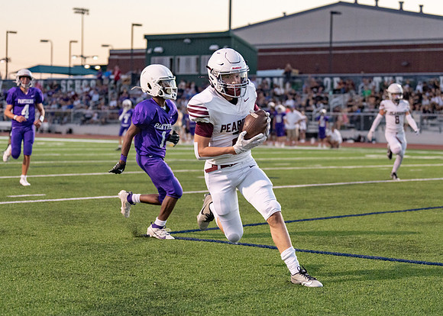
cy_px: 174
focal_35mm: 94
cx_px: 227
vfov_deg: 15.2
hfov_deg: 21.2
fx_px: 1185
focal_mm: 70
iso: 2000
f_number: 2.8
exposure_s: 1/1250
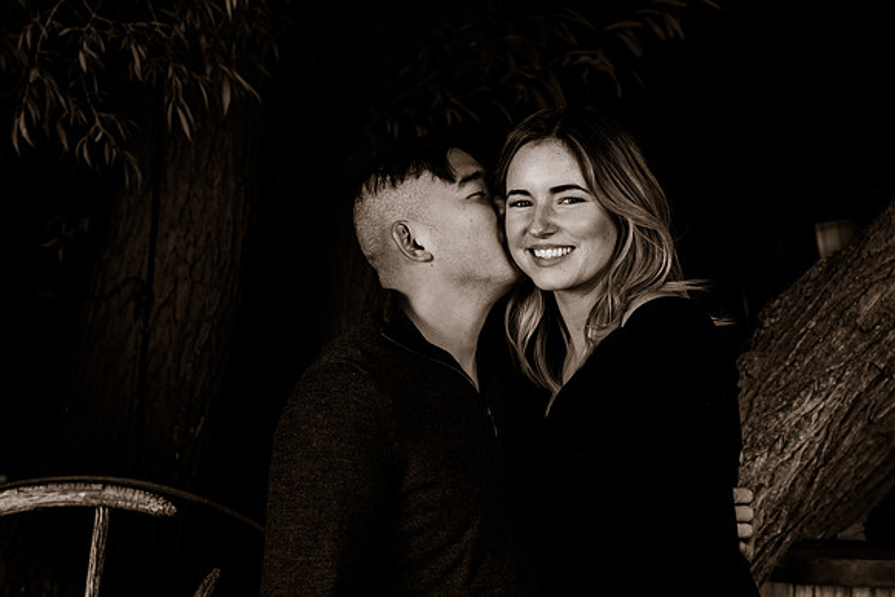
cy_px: 268
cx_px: 520
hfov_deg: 23.4
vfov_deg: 15.8
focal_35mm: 87
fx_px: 2154
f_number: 8
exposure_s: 1/160
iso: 400
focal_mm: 70
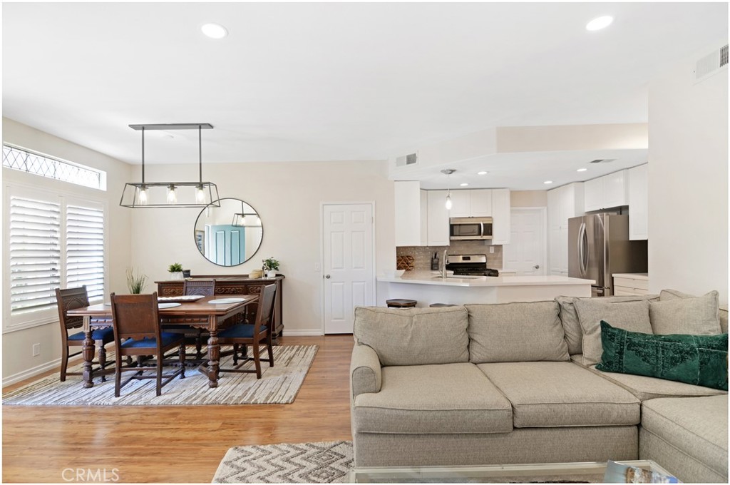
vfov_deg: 71.9
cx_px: 365
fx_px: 334
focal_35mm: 16
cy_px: 242
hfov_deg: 95.1
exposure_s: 1/160
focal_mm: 11
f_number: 4
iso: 100
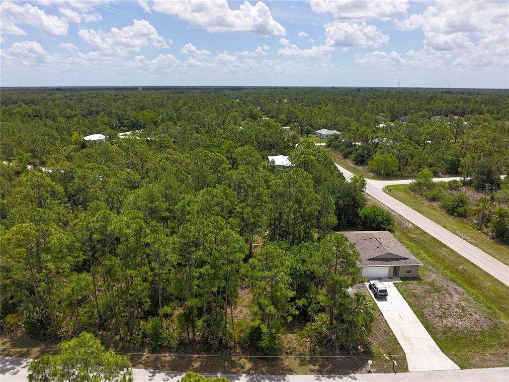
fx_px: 353
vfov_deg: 56.8
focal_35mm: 24
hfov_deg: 71.6
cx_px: 254
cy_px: 191
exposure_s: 1/1000
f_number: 2.8
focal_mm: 4.55
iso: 110
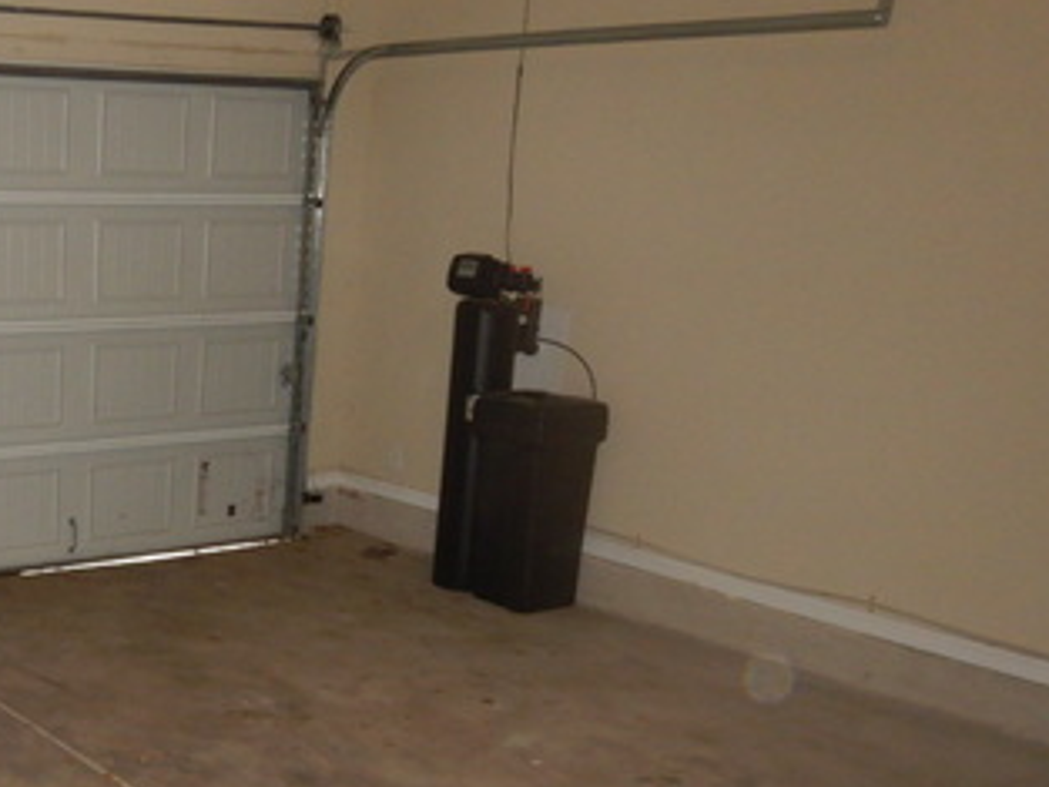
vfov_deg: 29.5
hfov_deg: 35.3
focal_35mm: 49
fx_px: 1485
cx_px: 7
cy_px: 532
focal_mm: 4.3
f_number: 2.8
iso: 320
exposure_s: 1/30
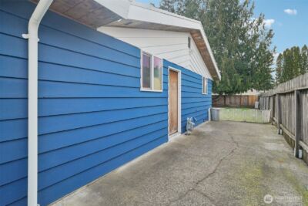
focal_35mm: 16
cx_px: 154
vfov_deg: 73.8
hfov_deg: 96.7
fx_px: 137
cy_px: 103
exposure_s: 1/500
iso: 1600
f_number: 8
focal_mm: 16
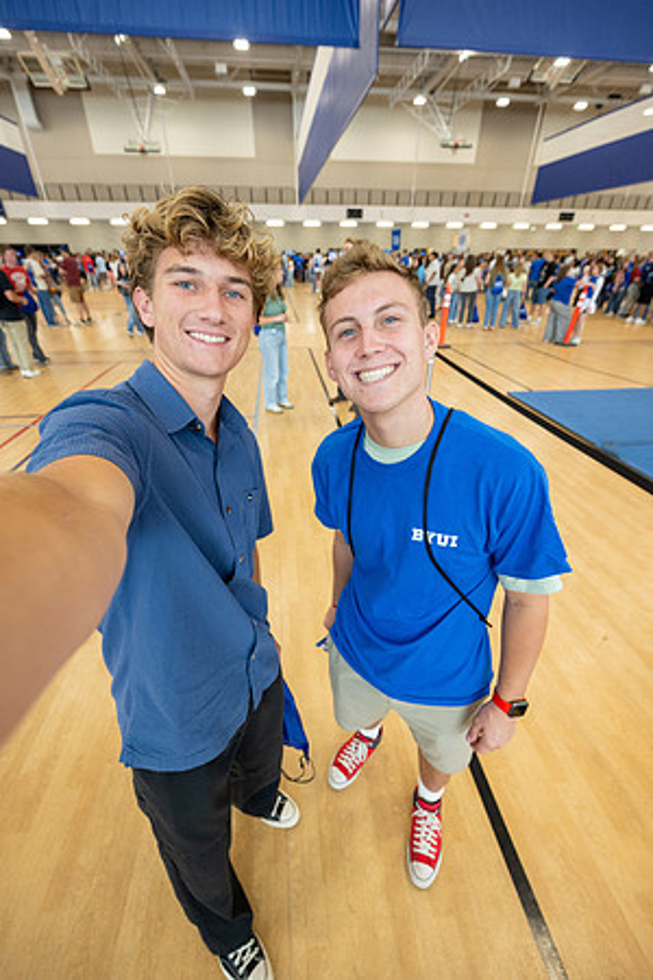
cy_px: 490
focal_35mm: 15
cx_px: 326
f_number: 4
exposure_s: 1/100
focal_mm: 15
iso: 1000
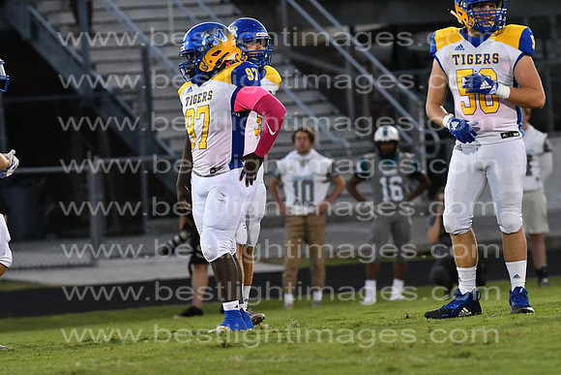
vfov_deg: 3.1
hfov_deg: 4.6
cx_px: 280
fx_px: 7014
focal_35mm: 450
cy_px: 188
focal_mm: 300
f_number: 5
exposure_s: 1/1000
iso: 6400
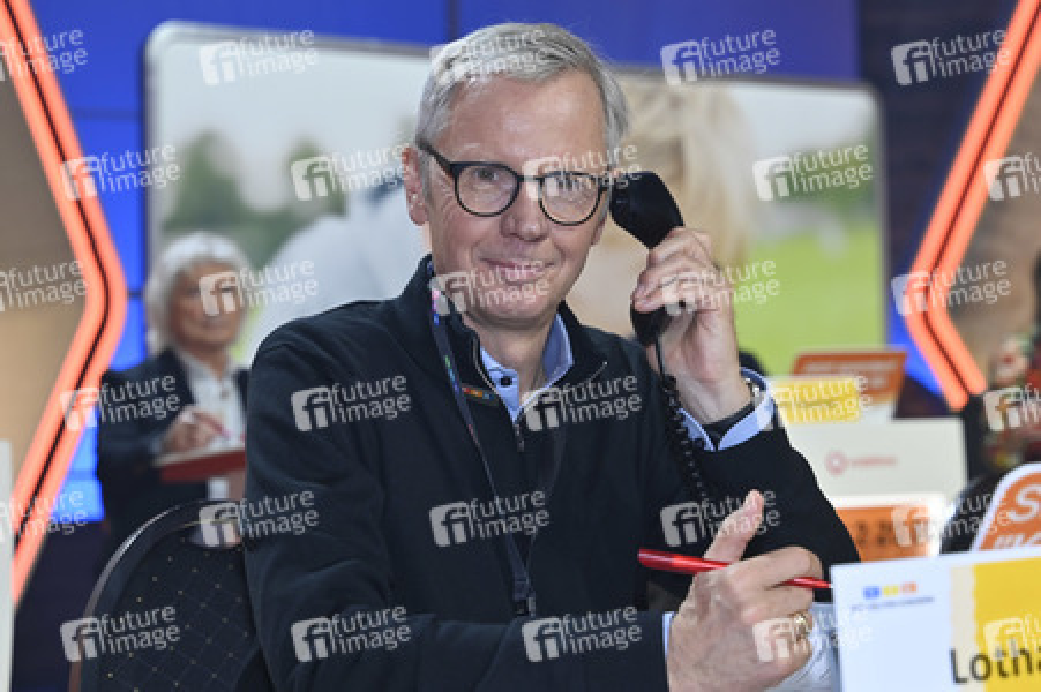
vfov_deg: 23.0
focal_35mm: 59
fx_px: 1705
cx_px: 520
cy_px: 346
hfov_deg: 34.0
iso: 1000
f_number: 4
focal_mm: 59
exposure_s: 1/200
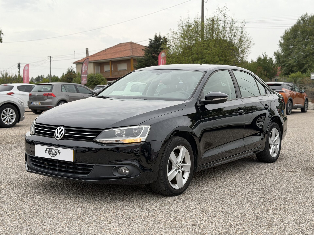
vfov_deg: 30.3
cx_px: 157
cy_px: 118
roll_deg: +2.5
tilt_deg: -2.6
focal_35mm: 48
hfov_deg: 39.7
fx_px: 435
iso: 100
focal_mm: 6.76
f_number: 1.78
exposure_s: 1/611
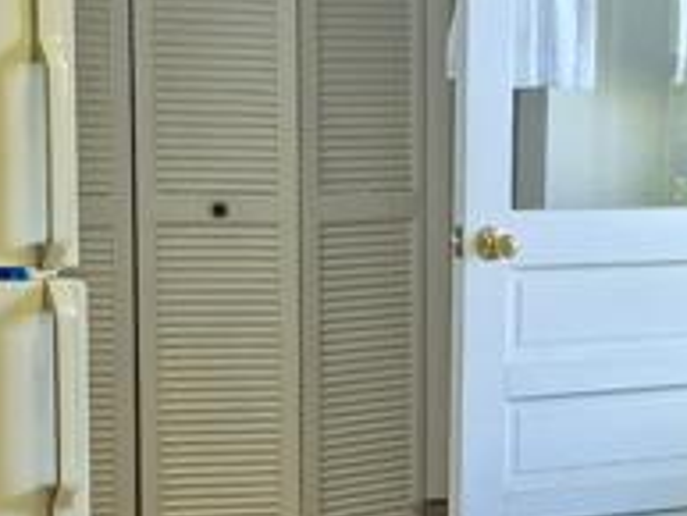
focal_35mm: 122
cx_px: 954
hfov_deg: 15.2
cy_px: 495
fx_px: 2423
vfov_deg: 12.0
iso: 100
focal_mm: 5.4
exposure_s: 1/60
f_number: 1.8
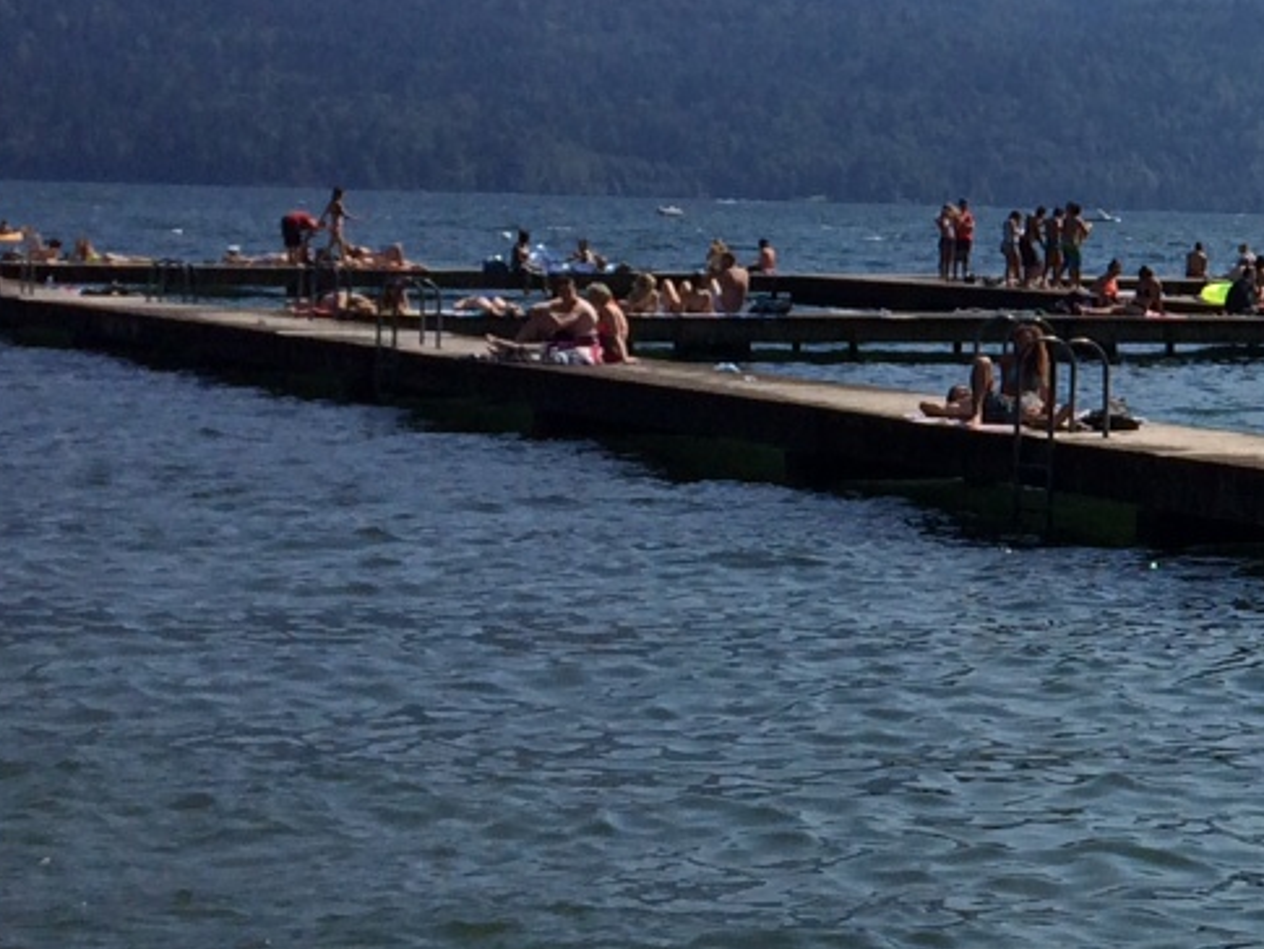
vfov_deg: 14.6
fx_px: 3689
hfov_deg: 17.3
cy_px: 292
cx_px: 1962
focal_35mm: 101
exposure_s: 1/4115
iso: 40
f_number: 2.2
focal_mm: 4.12
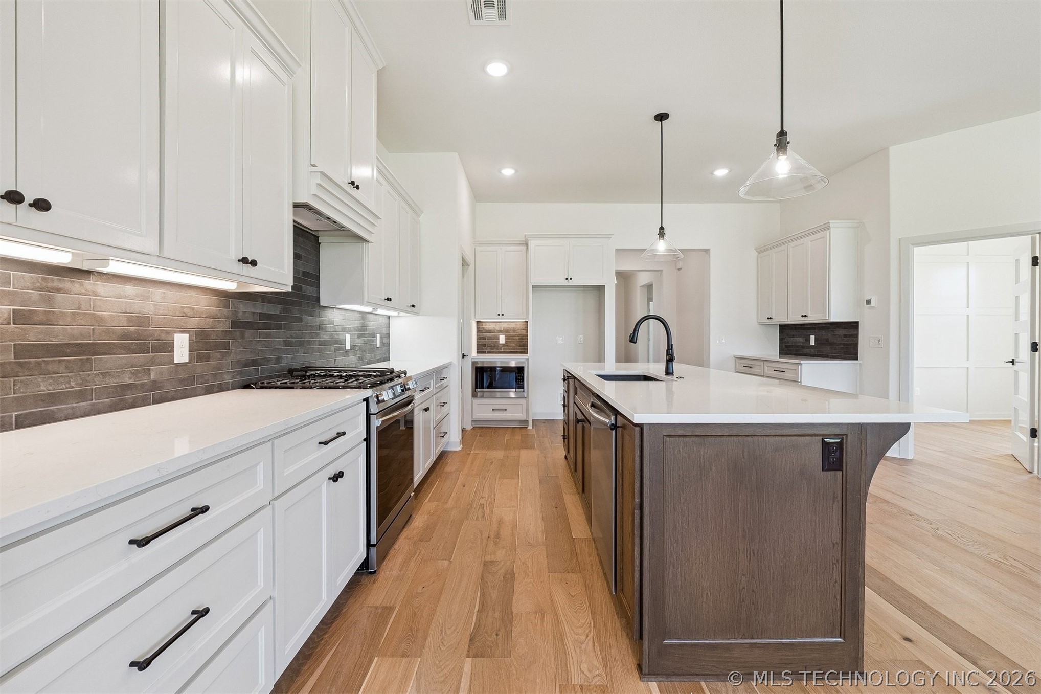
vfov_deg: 77.3
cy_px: 347
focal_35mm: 15
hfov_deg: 100.4
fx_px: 434
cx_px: 520
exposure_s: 1/125
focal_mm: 10
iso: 200
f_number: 6.3
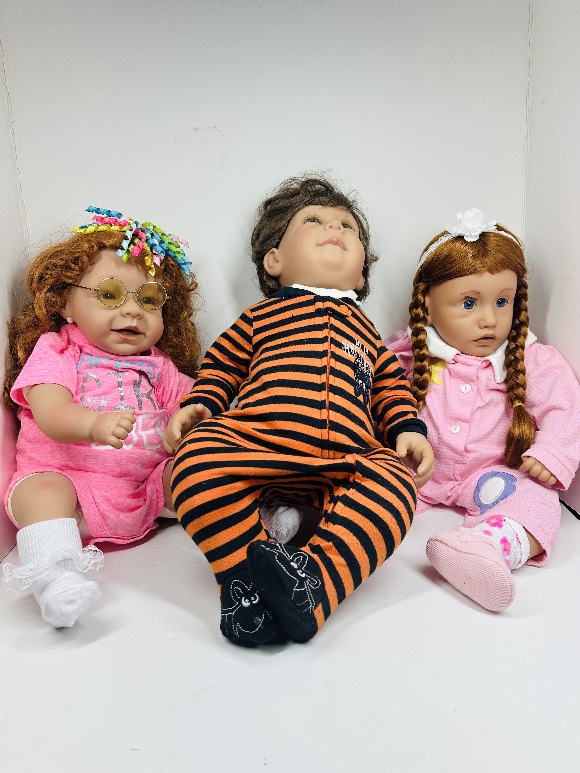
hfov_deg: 56.8
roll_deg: +1.6
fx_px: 536
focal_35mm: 24
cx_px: 290
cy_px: 386
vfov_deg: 71.6
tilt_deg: -12.6
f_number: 1.78
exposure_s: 1/570
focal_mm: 6.86
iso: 80
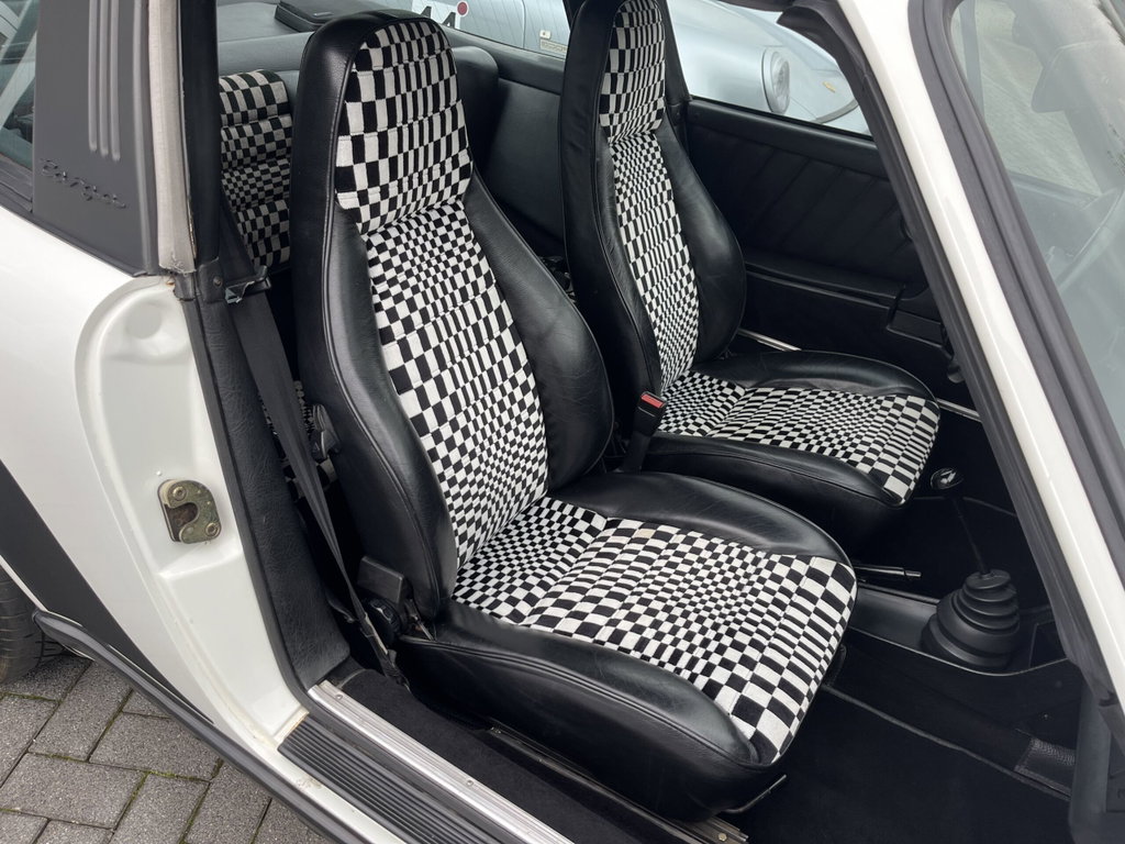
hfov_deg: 67.3
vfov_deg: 53.1
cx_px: 562
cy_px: 422
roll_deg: -3.5
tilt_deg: -33.2
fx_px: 845
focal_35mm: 26
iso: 40
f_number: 1.6
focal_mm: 5.1
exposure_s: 1/168
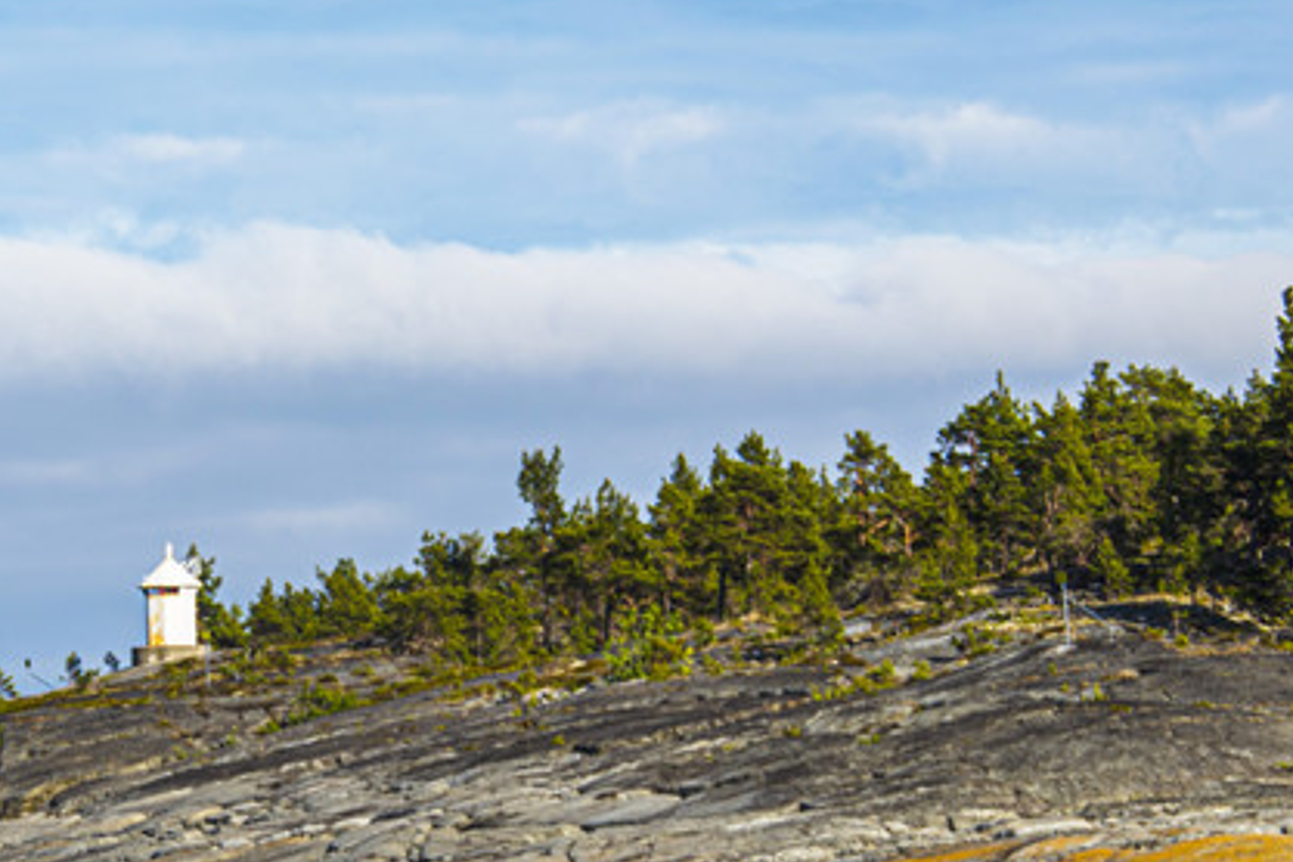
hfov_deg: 9.5
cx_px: 347
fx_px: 7757
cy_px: 640
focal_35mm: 216
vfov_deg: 6.4
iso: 100
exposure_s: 1/250
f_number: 8
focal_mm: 100
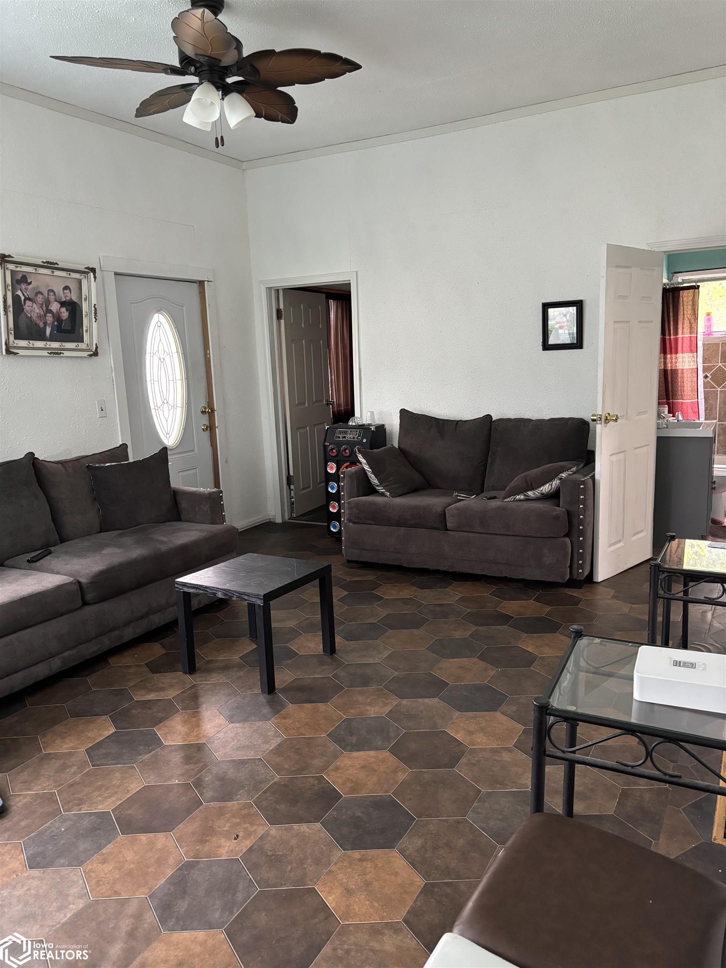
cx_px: 363
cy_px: 484
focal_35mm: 26
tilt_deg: -11.0
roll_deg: +1.0
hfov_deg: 53.1
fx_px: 727
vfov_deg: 67.3
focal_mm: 5.96
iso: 400
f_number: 1.6
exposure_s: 1/40
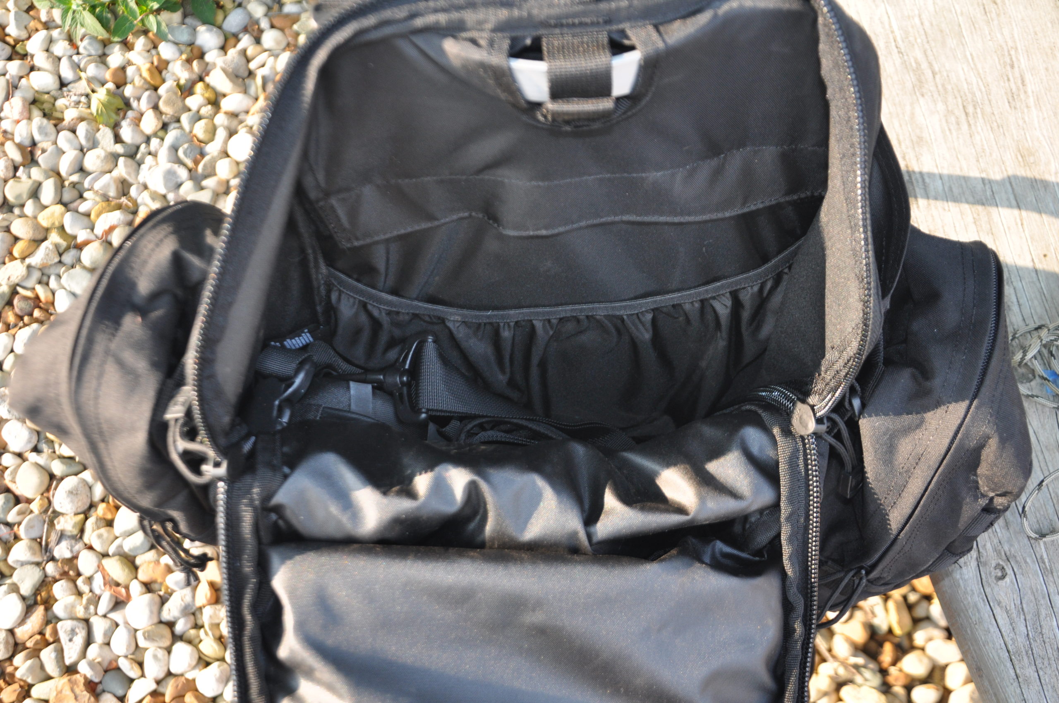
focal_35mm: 38
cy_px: 352
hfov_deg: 51.3
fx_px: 1102
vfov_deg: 35.4
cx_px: 530
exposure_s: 1/200
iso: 400
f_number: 4
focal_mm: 25
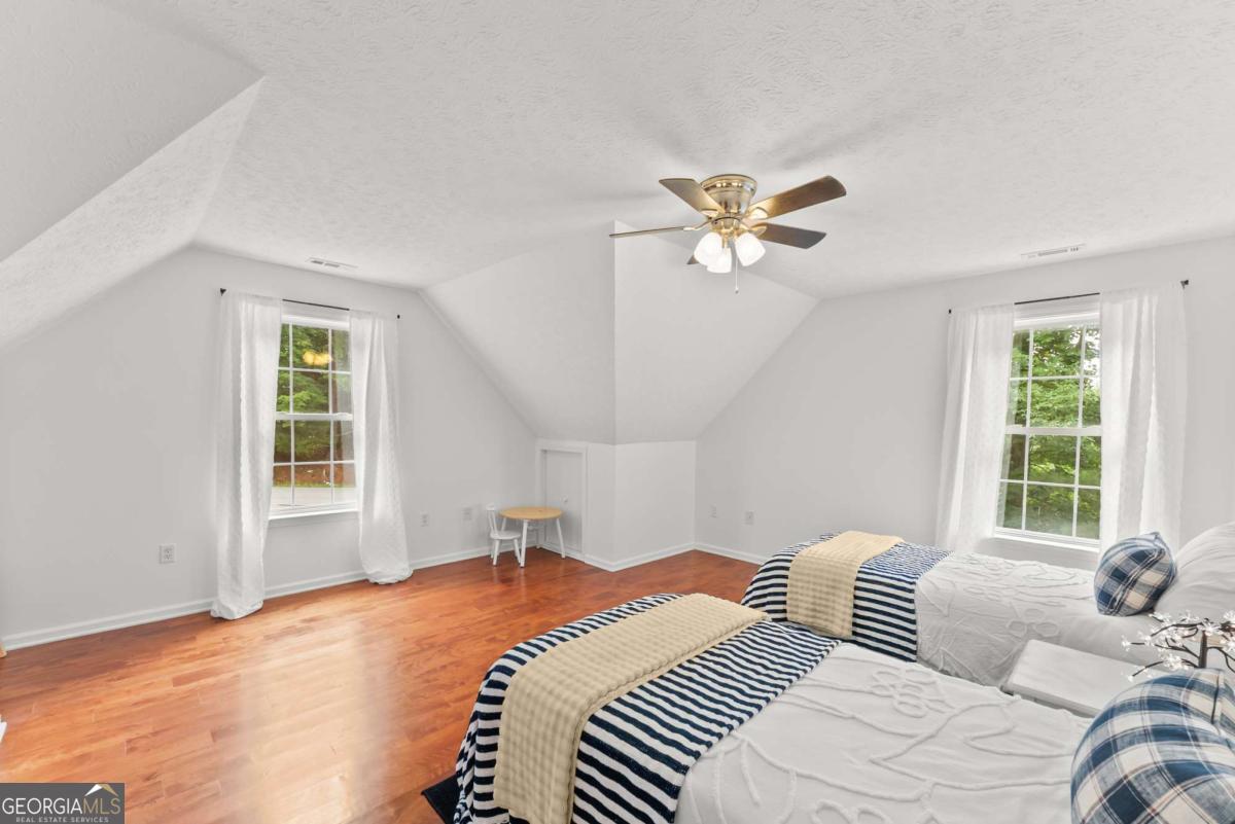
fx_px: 501
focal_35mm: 15
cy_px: 412
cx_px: 618
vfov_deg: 78.9
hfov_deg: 101.9
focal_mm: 14.6
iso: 800
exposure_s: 1/4
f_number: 9
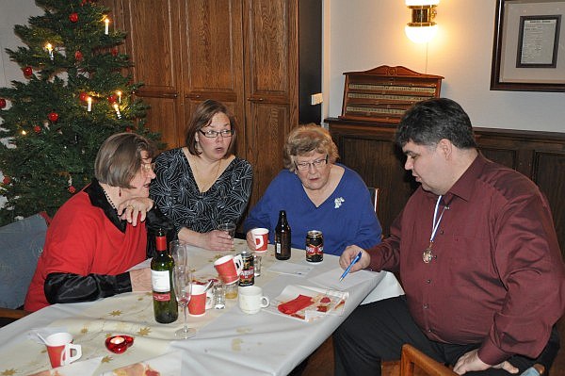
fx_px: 635
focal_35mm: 40
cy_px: 188
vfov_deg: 33.0
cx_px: 282
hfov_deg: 48.0
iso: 800
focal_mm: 27
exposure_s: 1/60
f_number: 3.8
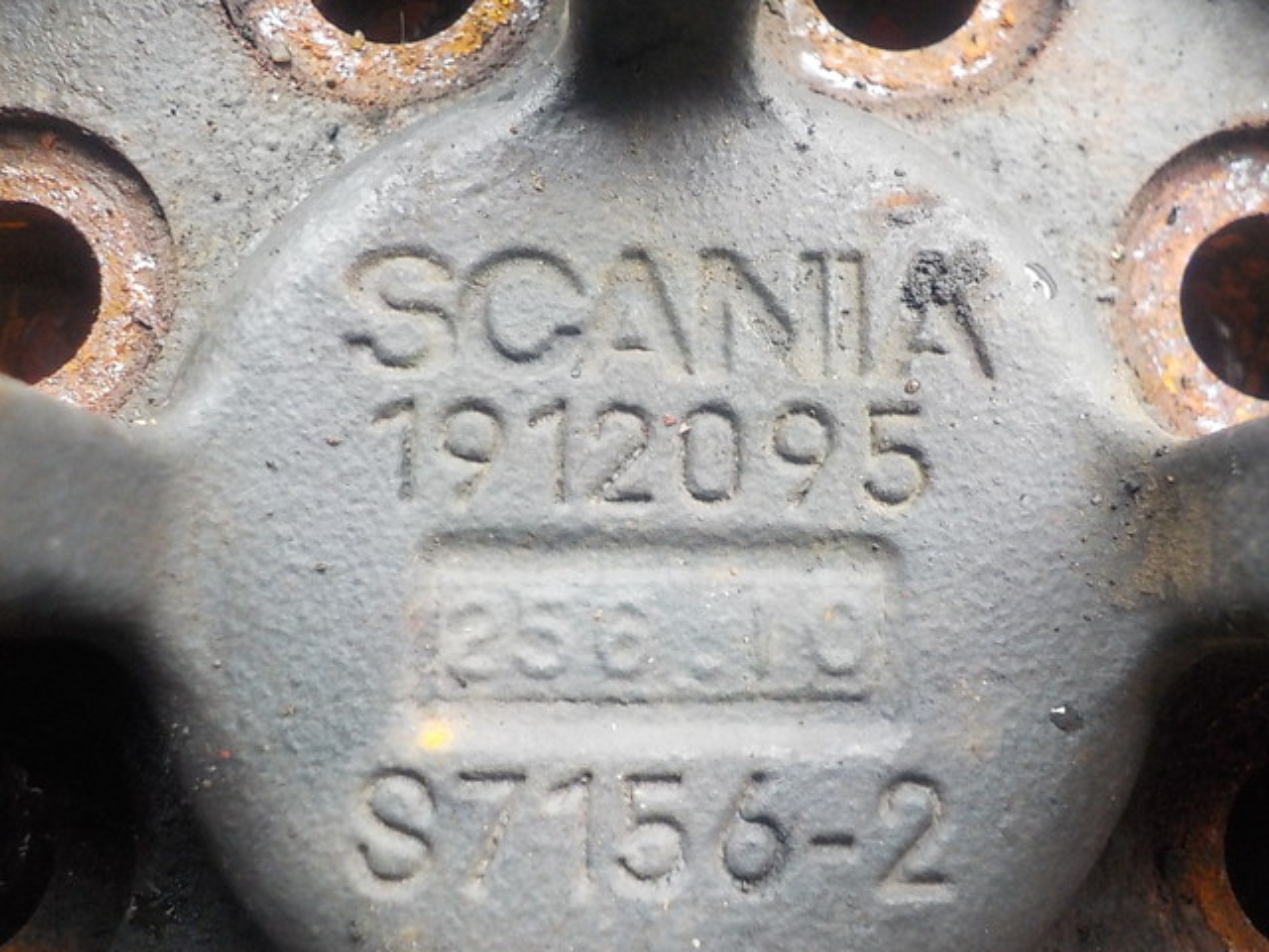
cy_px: 476
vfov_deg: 46.8
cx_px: 634
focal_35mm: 30
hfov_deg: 60.0
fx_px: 1100
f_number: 3.3
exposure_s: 1/8
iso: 400
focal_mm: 4.1
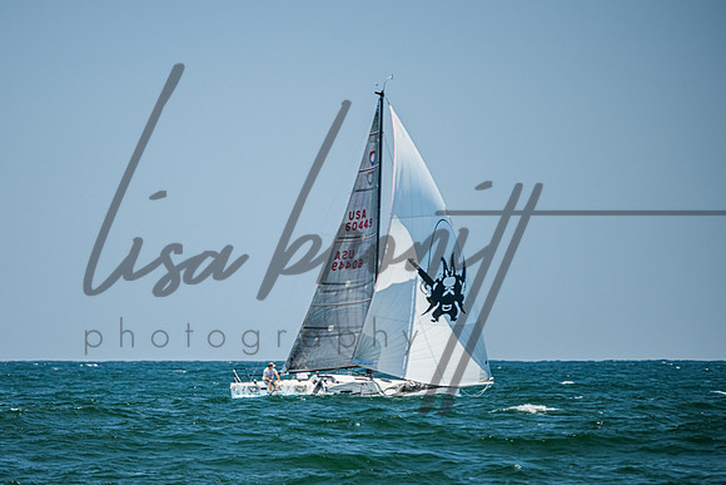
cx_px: 278
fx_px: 9085
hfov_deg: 4.6
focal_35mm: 450
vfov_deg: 3.1
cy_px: 262
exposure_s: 1/1000
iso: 320
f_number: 5.6
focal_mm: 360
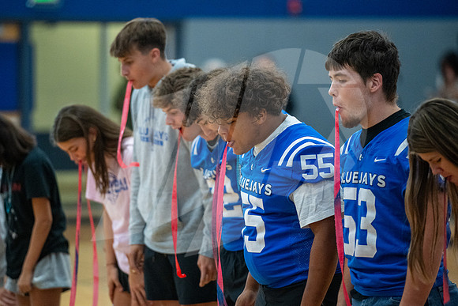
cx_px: 205
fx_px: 2860
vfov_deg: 6.1
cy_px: 156
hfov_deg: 9.2
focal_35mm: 225
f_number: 2.8
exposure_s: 1/500
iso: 3200
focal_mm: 200
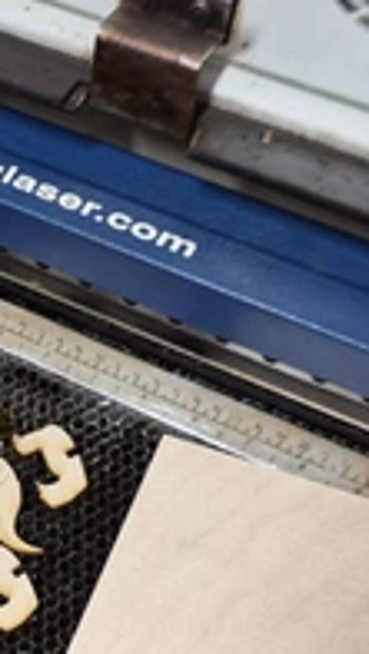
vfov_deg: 36.3
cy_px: 661
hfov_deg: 22.6
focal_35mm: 51
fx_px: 886
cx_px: 3
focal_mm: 5.4
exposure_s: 1/52
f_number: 1.8
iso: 200
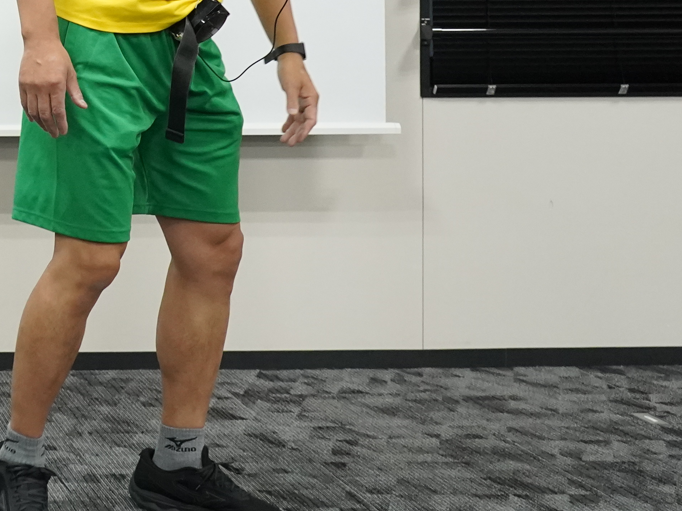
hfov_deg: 22.5
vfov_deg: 19.4
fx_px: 1438
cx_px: -302
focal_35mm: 73
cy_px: -31
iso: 5000
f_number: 5.6
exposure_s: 1/200
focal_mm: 24
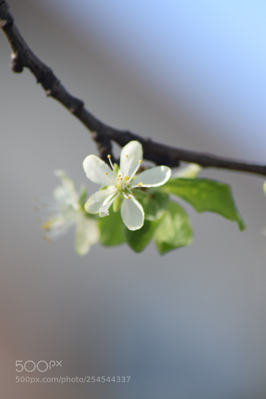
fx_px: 3324
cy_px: 200
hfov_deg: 4.6
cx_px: 133
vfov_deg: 6.9
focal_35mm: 300
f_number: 8
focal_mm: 200
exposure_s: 1/200
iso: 400
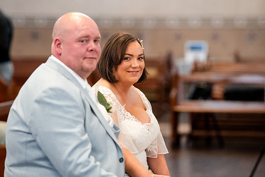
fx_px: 1132
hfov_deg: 13.4
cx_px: 123
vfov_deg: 8.9
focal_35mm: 154
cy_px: 72
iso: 3200
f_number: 1.6
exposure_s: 1/500
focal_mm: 85
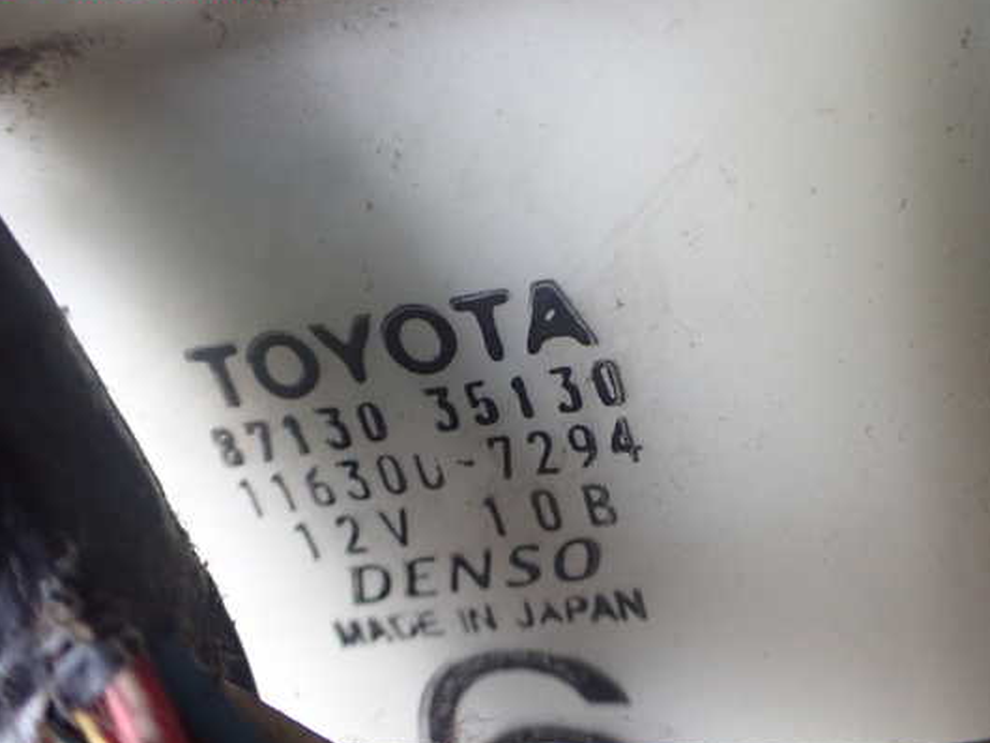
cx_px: 487
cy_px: 380
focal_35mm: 34
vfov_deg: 41.8
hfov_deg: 53.9
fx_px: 973
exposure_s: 1/125
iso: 800
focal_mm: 5.4
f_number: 2.3
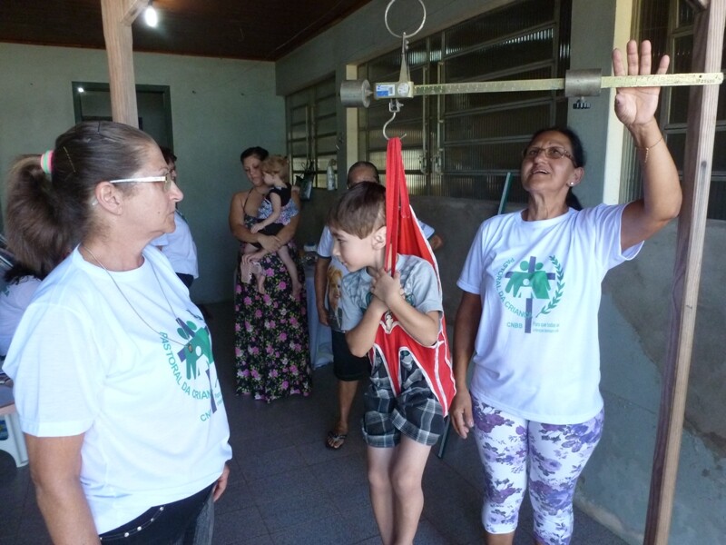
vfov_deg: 56.8
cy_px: 272
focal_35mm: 24
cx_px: 363
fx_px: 503
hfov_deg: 71.6
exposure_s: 1/80
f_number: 3.3
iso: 400
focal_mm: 4.3
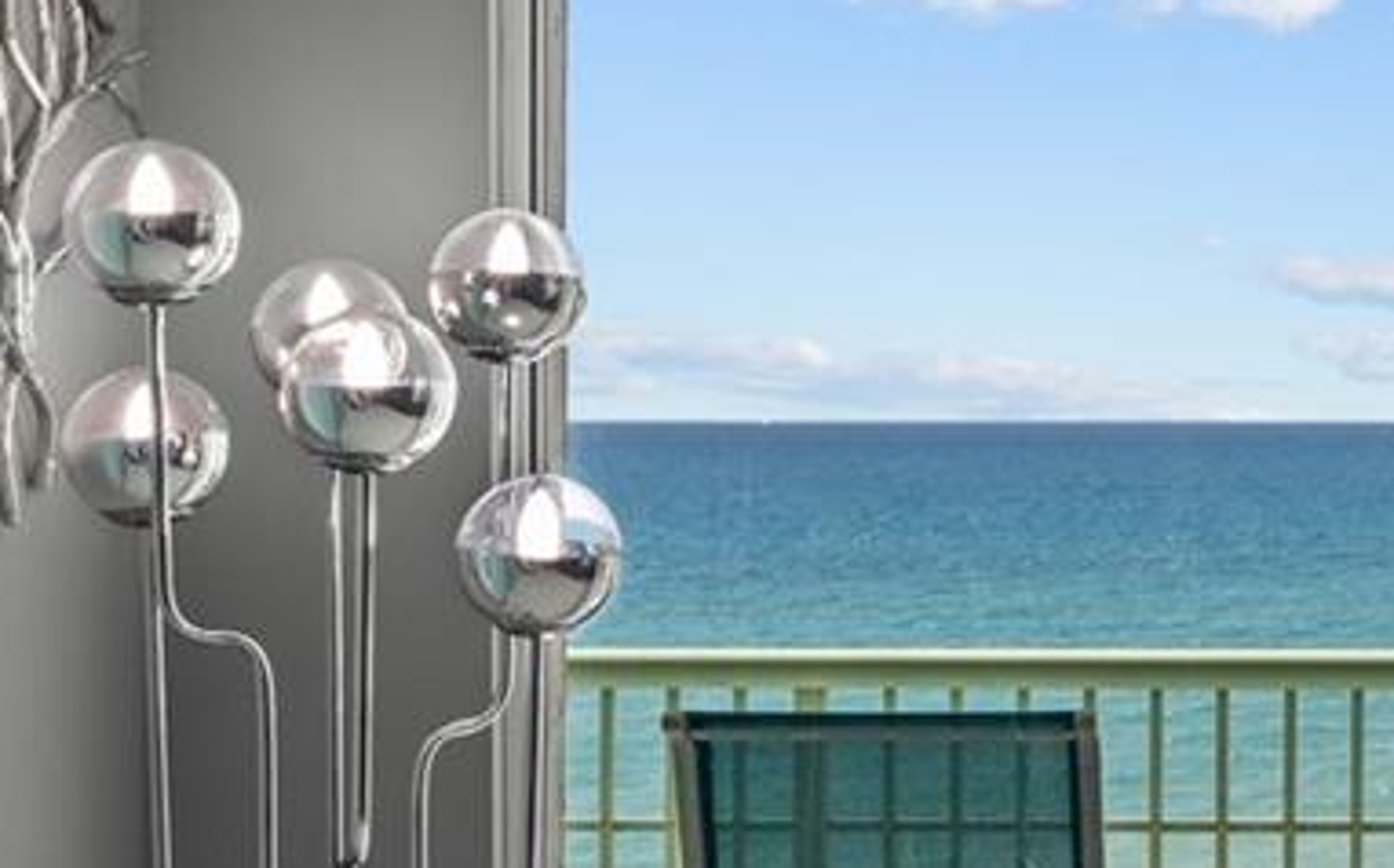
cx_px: 1580
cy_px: 439
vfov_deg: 14.0
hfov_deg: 21.1
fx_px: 3530
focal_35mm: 93
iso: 2000
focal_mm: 34
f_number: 8
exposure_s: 1/160
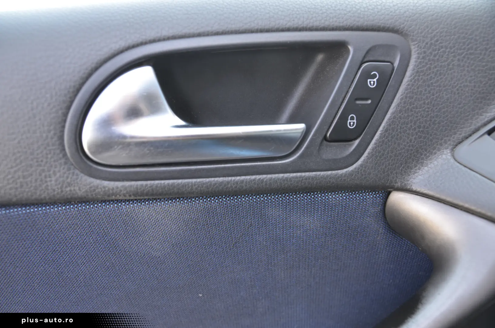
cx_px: 248
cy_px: 164
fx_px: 350
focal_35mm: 26
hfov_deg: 70.6
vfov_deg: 50.2
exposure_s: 1/80
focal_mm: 17
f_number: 4.5
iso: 400
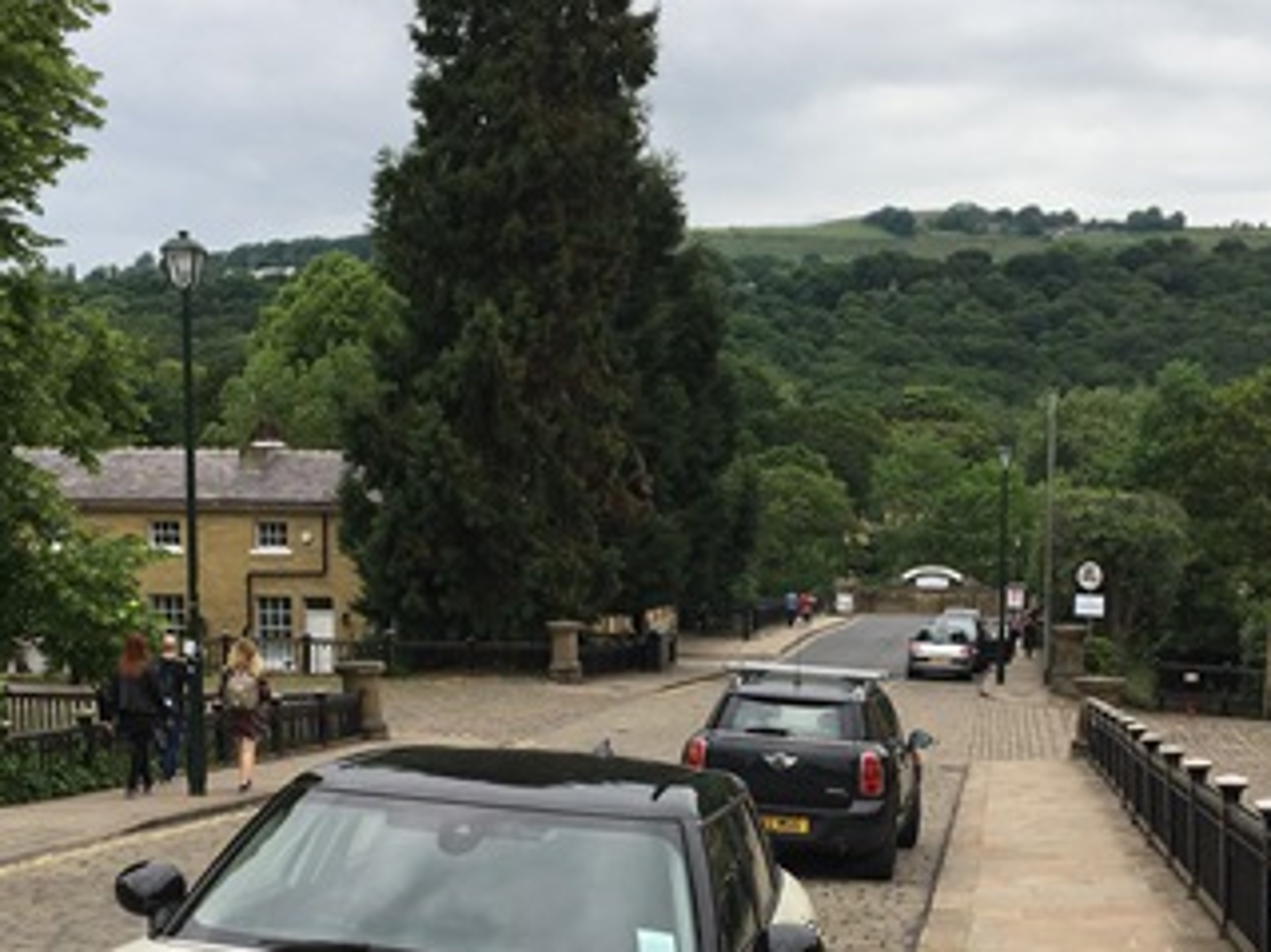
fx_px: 2019
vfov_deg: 26.2
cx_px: 747
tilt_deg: -7.6
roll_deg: -1.2
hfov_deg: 34.9
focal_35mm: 55
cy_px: 709
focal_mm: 4.15
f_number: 2.2
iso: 25
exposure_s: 1/693
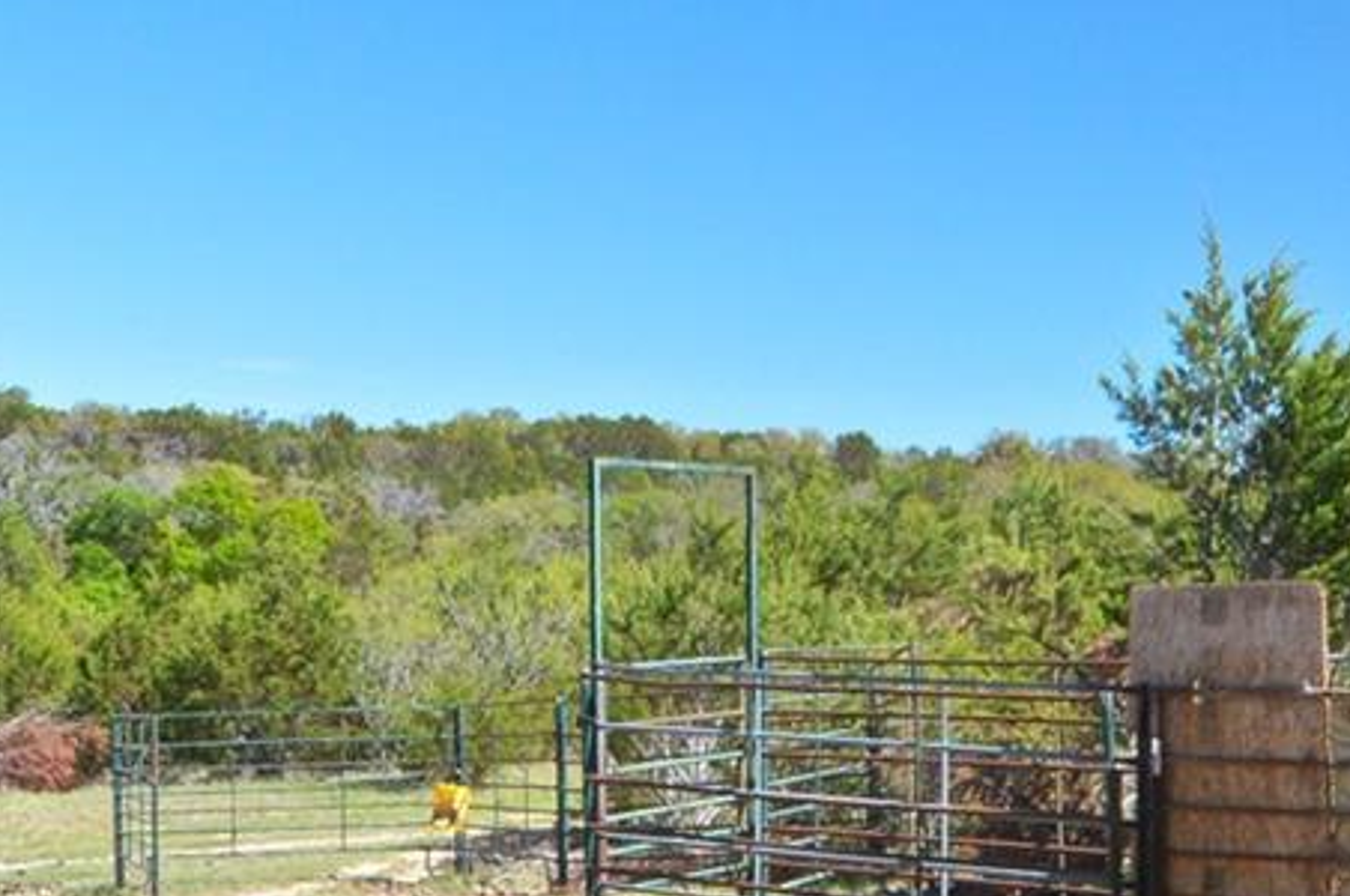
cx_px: 983
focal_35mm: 68
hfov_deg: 29.3
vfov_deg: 20.0
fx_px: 2546
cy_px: 476
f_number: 13
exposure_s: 1/50
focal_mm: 10
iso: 200
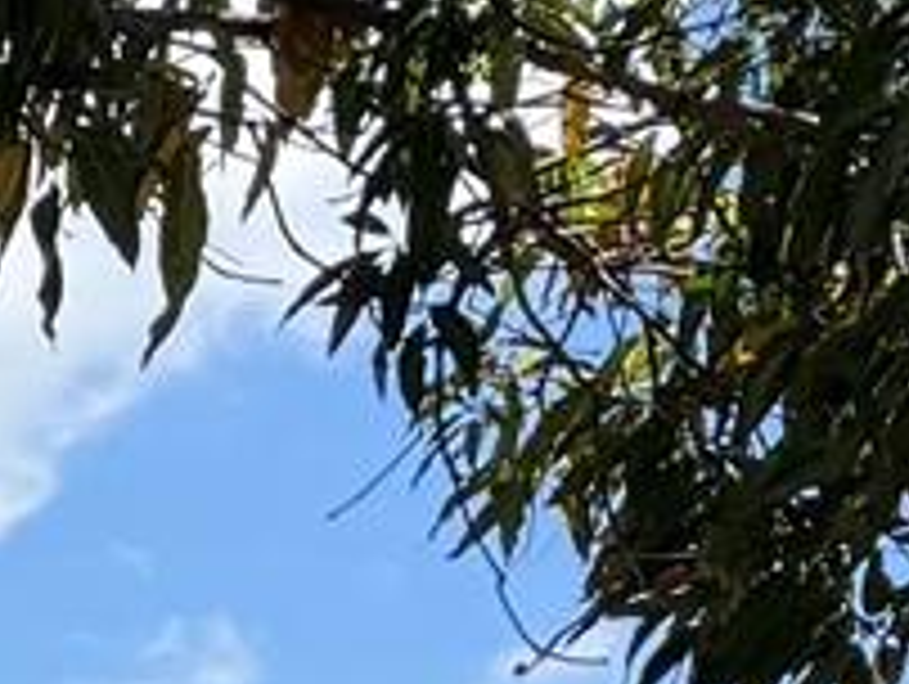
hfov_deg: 7.7
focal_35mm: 190
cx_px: -2529
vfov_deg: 7.1
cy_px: 1971
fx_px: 4995
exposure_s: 1/2445
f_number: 1.78
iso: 100
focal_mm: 6.76
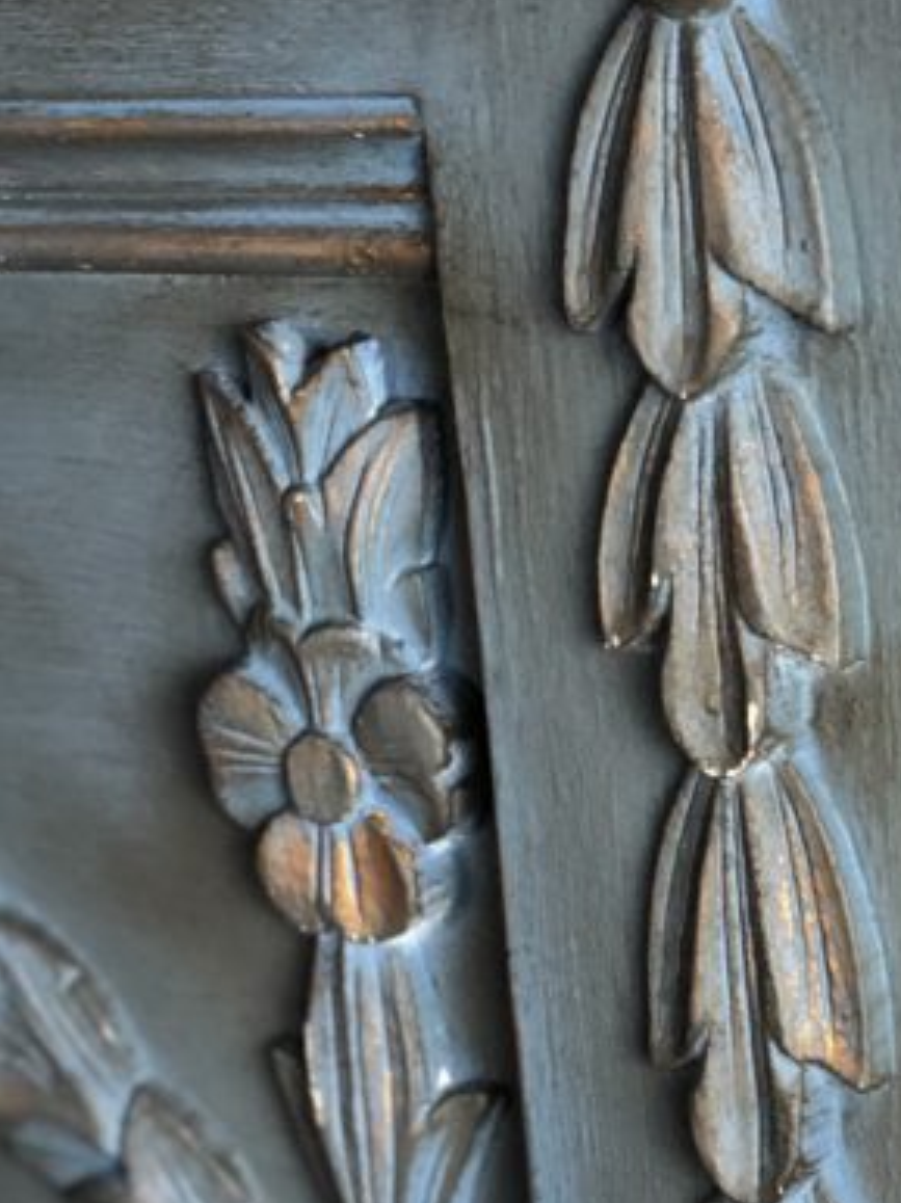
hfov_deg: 10.7
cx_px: 496
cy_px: 1022
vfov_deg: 14.2
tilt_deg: -17.6
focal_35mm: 138
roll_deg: +6.5
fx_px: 4795
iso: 125
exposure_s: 1/50
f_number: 2.4
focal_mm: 6
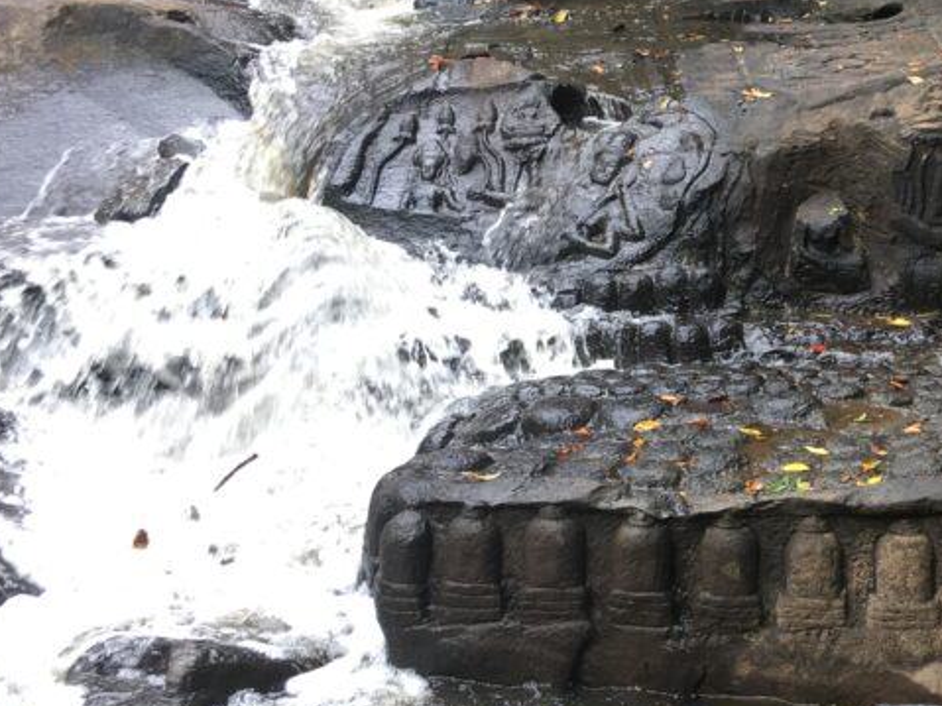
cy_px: 450
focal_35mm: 62
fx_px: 1687
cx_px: 950
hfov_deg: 29.1
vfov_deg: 23.6
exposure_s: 1/100
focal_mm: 4.15
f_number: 2.2
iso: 32
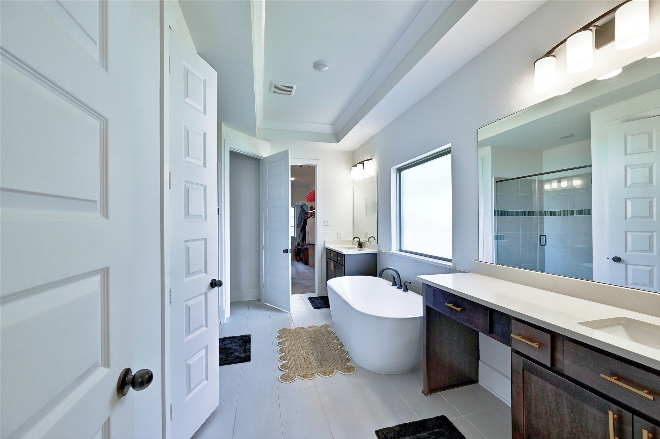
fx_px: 256
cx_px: 330
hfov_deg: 104.3
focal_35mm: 14
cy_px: 220
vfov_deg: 81.1
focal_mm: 14
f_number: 8
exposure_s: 1/50
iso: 400
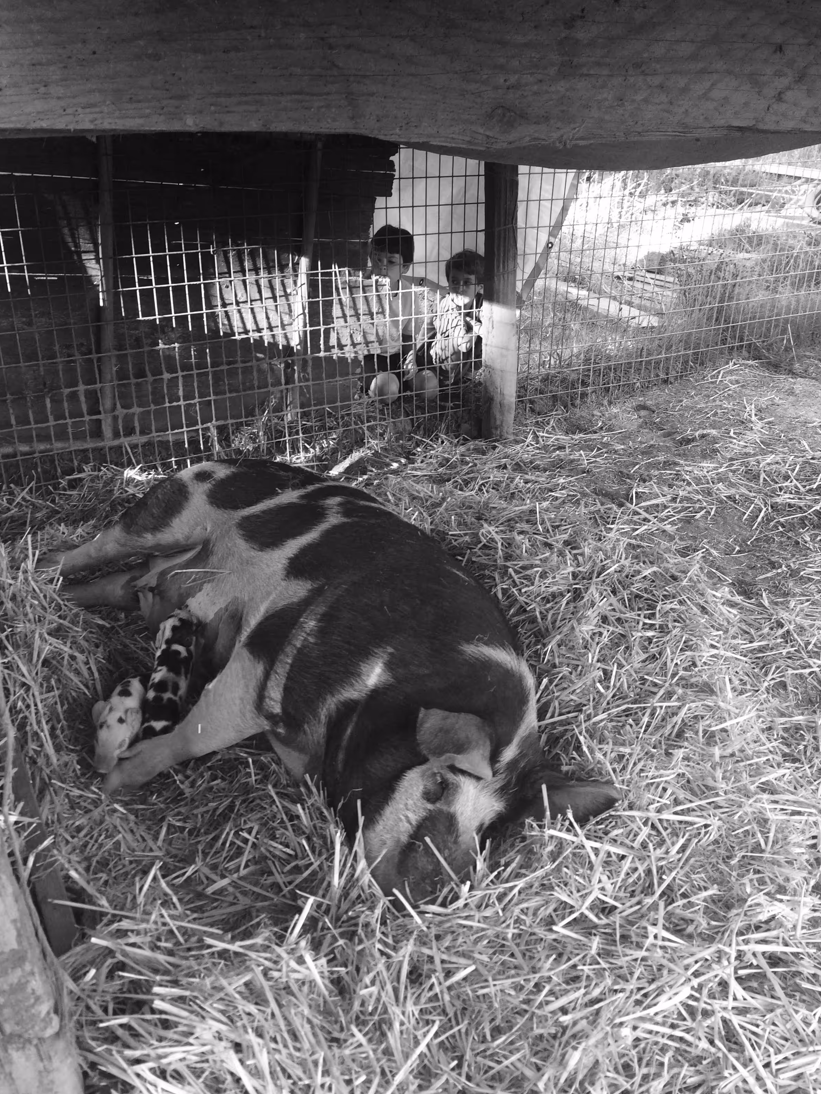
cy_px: 543
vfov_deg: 60.0
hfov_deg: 46.8
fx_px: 949
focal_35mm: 30
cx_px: 399
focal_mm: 4.15
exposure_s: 1/60
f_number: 2.2
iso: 32
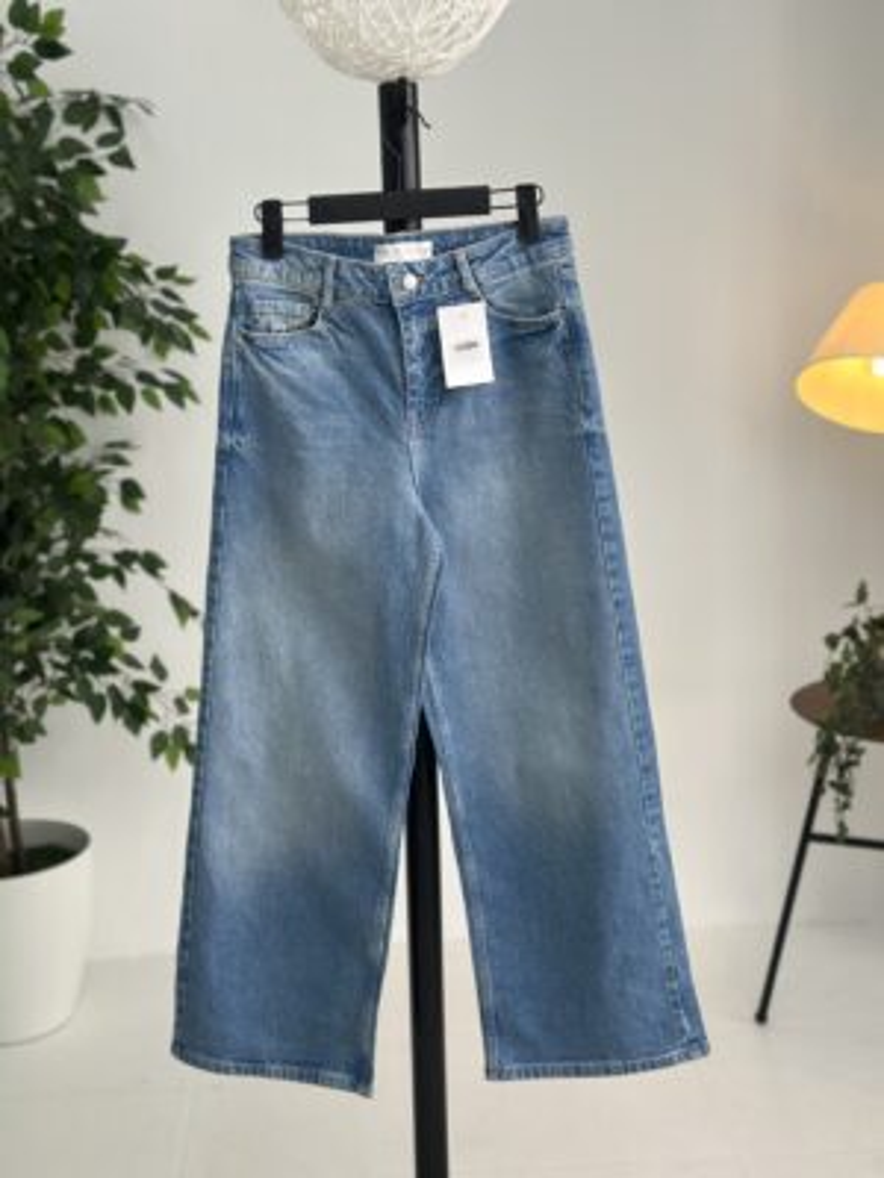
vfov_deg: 39.7
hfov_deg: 30.3
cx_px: 442
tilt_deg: -10.8
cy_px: 589
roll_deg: +1.1
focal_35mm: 48
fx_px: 1634
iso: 160
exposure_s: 1/100
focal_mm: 6.86
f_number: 1.78
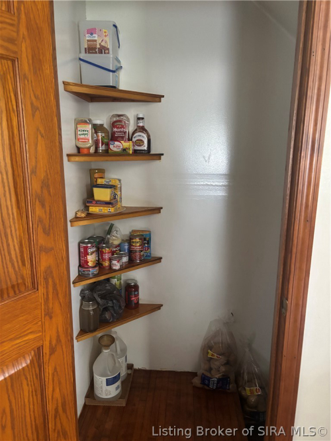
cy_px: 220
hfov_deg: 53.0
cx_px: 166
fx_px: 332
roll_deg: -0.3
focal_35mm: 26
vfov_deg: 67.3
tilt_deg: -12.0
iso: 640
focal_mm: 5.96
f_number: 1.6
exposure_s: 1/39
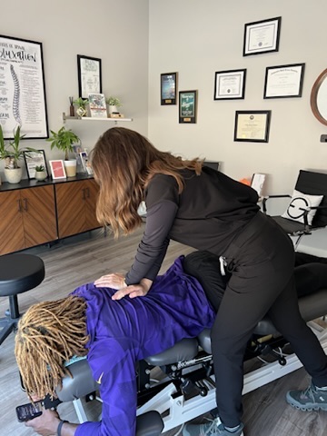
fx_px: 327
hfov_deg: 53.1
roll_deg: -0.4
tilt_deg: -15.3
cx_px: 164
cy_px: 218
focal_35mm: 26
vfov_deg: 67.3
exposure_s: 1/97
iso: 125
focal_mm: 5.7
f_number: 1.5
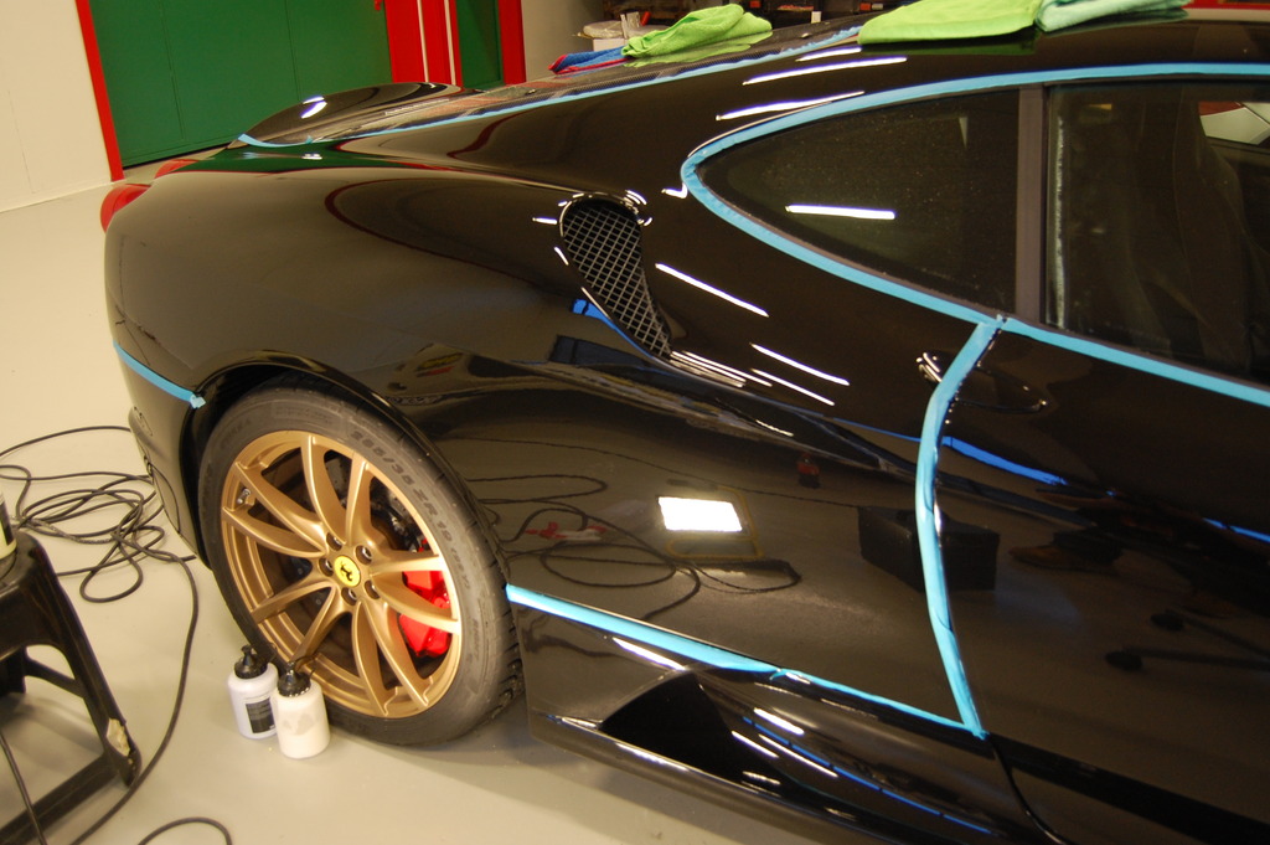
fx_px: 1057
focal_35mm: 30
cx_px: 635
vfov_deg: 43.5
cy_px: 422
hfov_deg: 62.0
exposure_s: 1/30
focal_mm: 20
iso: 640
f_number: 3.8
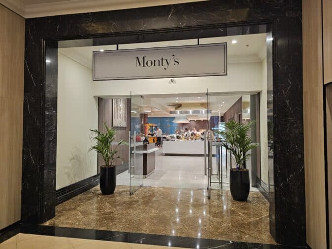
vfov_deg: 58.9
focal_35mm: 23
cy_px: 124
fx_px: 221
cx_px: 166
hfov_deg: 73.9
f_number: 1.7
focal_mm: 6.3
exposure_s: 1/100
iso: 640
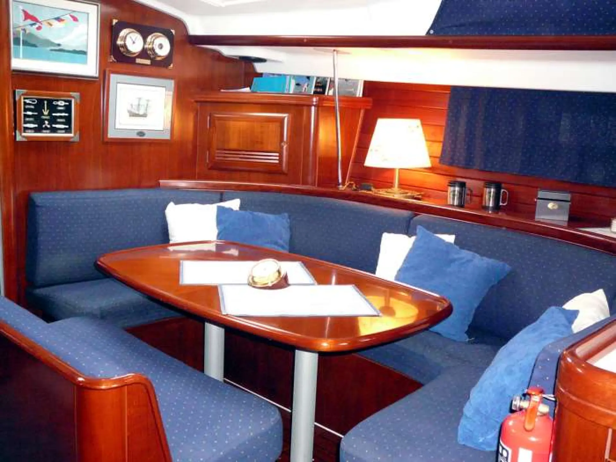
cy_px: 231
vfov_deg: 40.7
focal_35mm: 35
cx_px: 308
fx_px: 623
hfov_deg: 52.6
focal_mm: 5.2
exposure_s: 1/30
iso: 400
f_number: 2.8
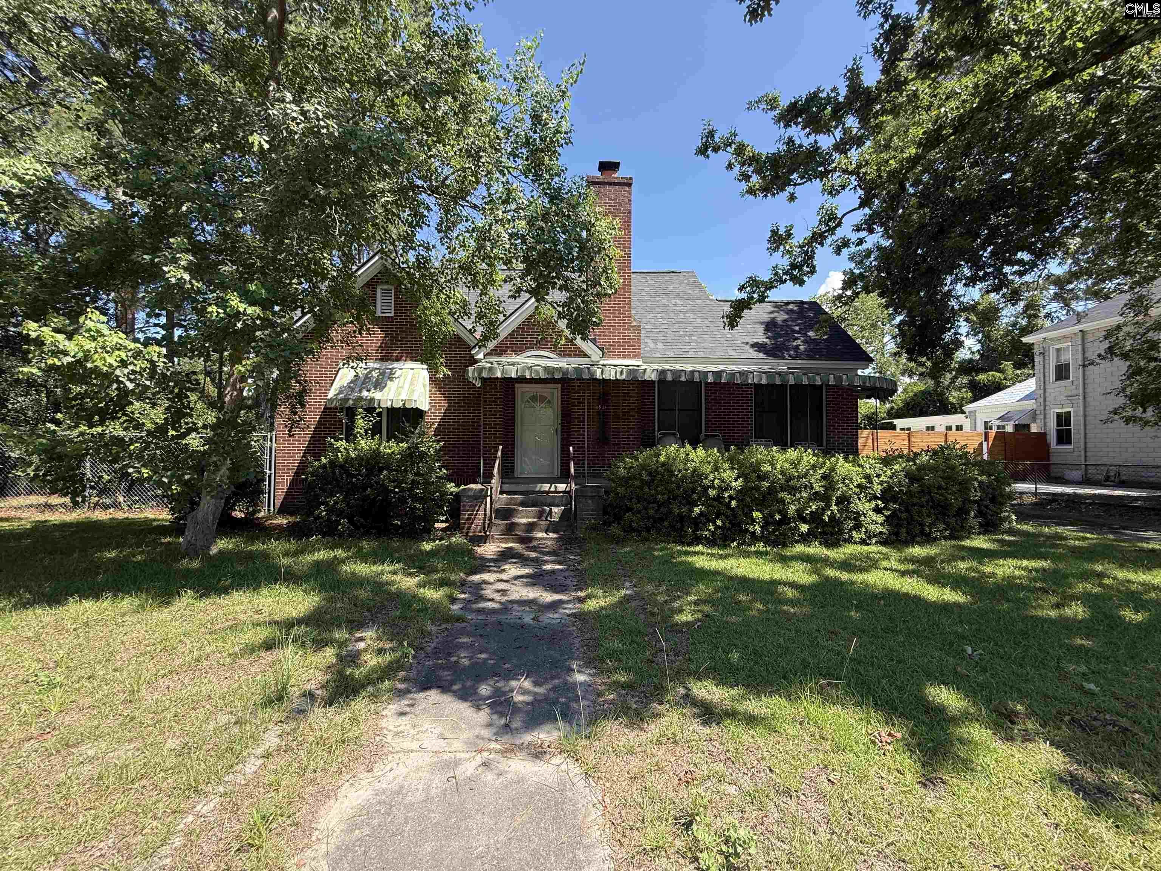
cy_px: 436
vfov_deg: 85.7
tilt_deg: +2.7
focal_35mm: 14
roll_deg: -0.2
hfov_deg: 102.1
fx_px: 470
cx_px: 580
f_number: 2.2
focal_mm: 2.22
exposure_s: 1/479
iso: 64
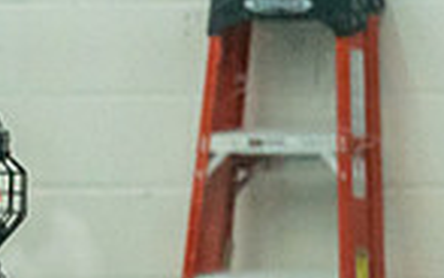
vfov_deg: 1.1
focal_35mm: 1167
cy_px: 562
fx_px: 14127
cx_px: -309
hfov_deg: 1.8
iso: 3200
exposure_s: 1/1250
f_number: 2.8
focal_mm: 195
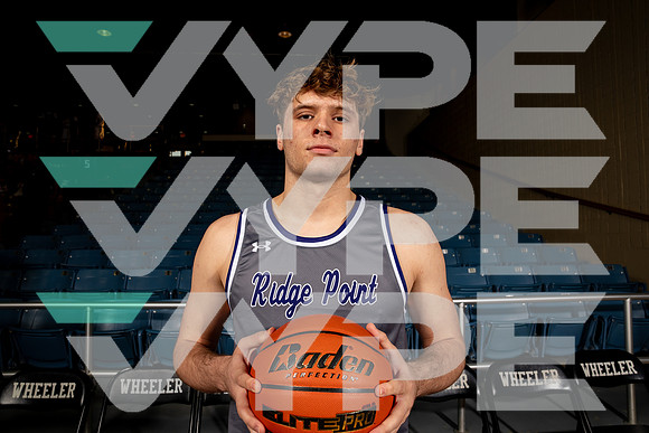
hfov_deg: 73.7
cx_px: 324
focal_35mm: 24
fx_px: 433
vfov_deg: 53.2
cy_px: 216
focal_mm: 24
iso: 250
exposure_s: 1/125
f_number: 7.1
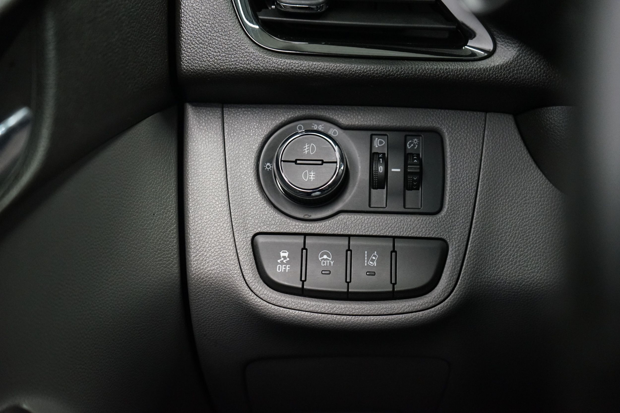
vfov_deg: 32.6
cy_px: 206
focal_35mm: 41
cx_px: 310
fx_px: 706
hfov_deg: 47.4
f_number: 4.5
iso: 3200
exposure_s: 1/60
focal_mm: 41
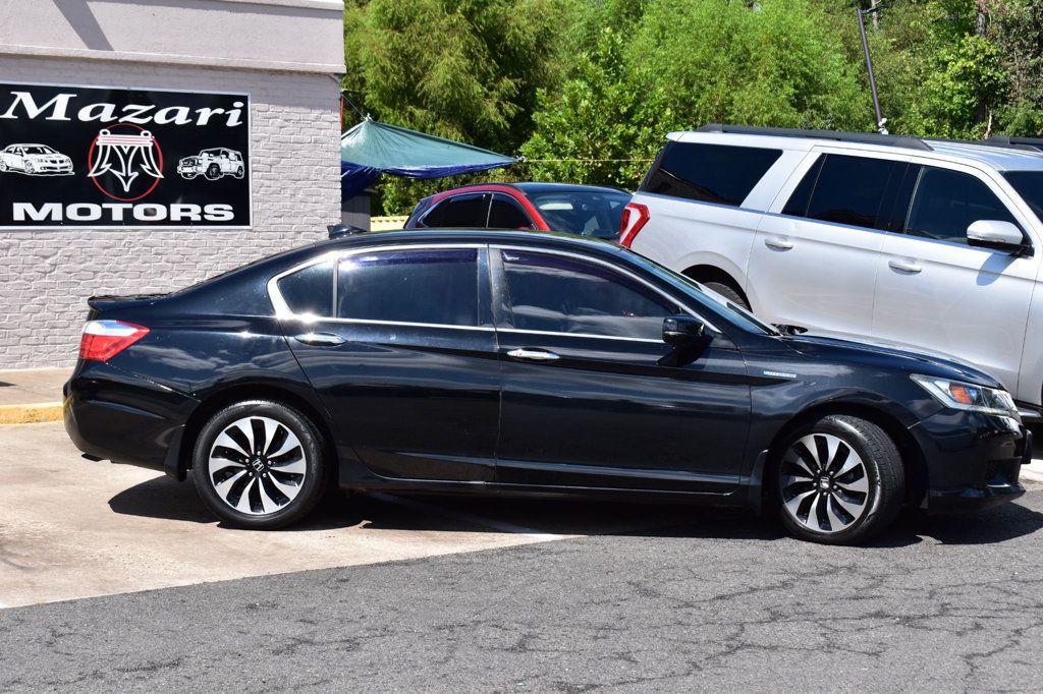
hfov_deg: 33.4
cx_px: 522
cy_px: 347
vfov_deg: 22.6
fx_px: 1738
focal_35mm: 60
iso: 400
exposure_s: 1/500
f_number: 11
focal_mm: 40
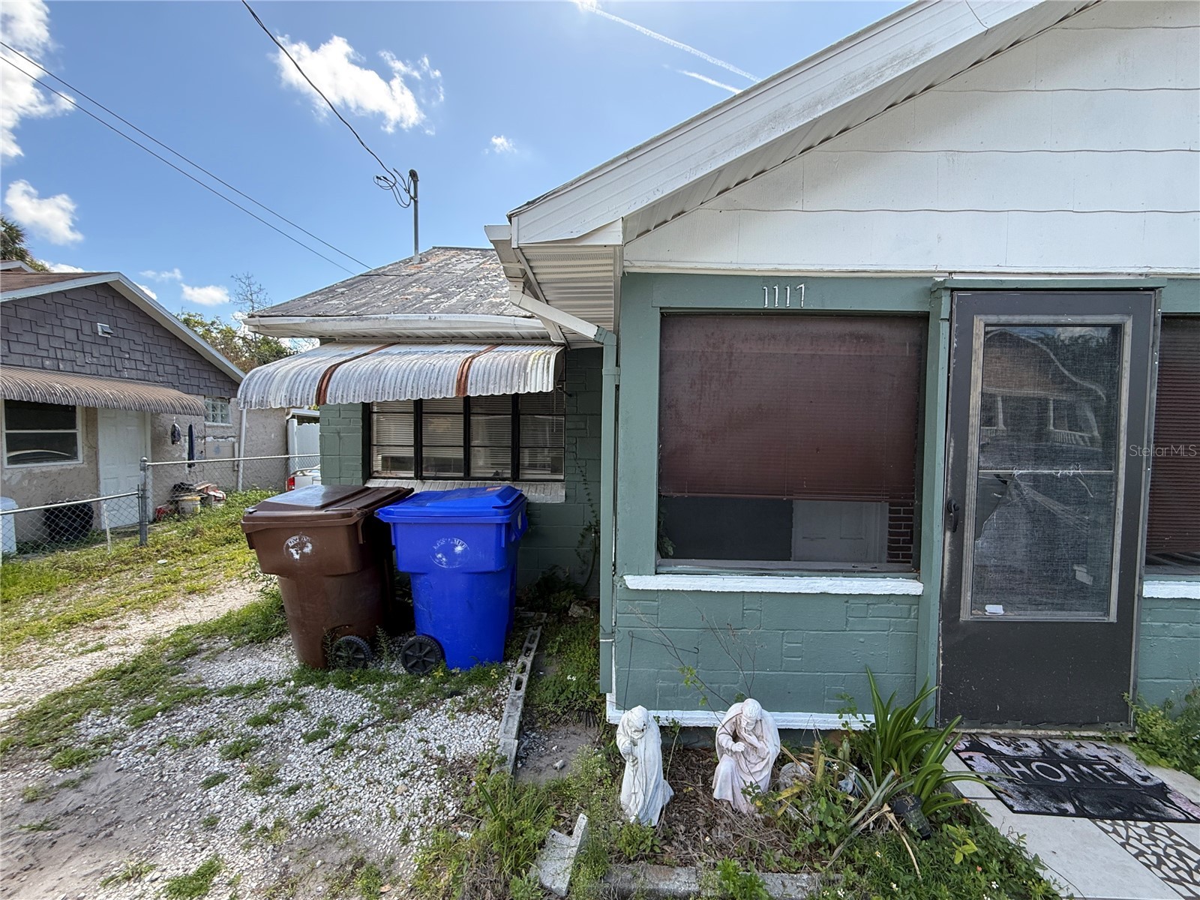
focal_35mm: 14
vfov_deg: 85.7
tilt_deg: -1.8
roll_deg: -0.6
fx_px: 485
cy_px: 450
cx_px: 600
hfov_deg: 102.1
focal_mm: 2.22
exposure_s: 1/284
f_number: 2.2
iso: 50
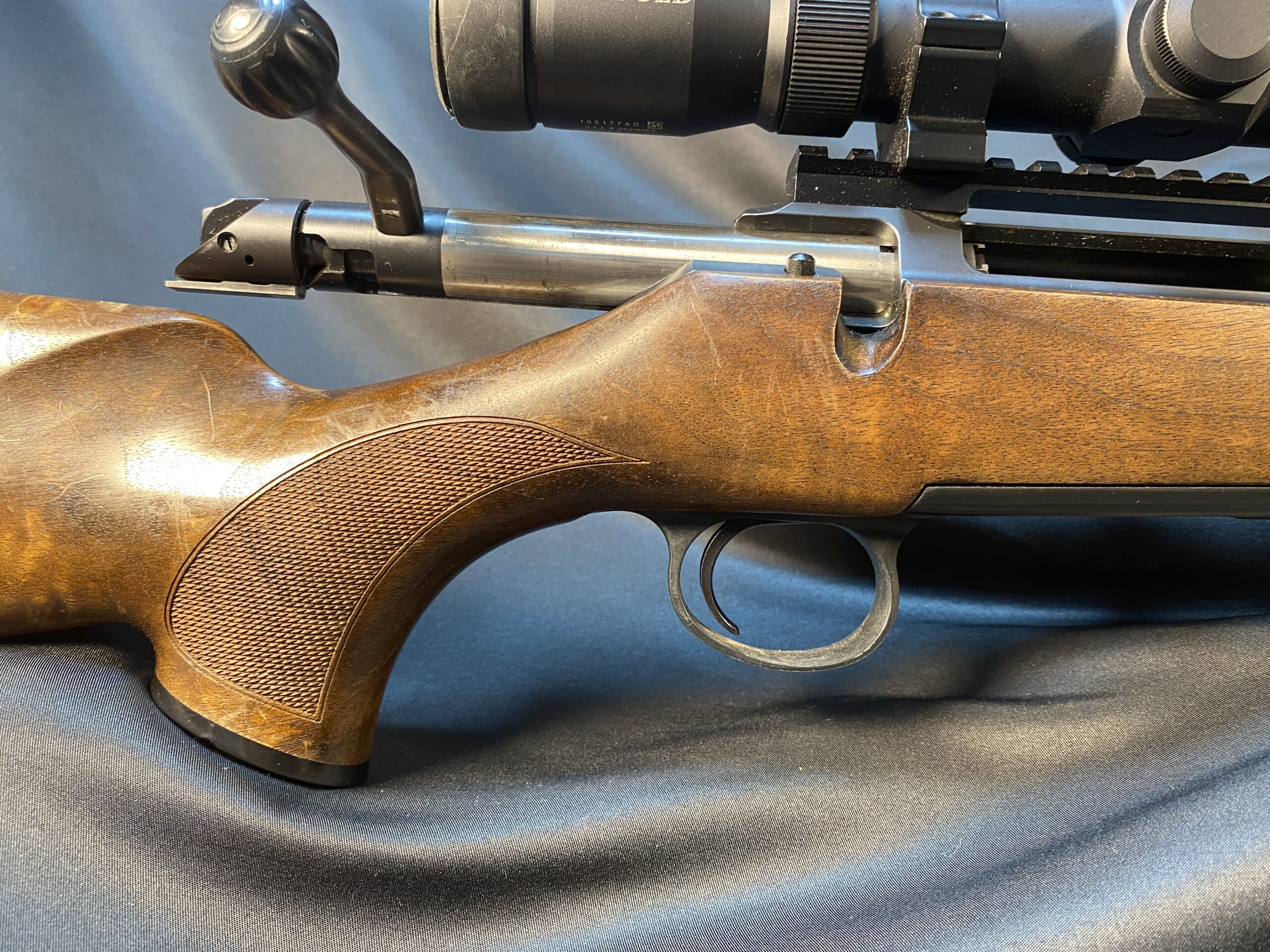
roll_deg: +1.0
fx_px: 954
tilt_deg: -4.5
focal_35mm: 26
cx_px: 635
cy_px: 476
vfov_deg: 53.1
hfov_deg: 67.3
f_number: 1.8
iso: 250
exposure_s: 1/60
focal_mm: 4.25
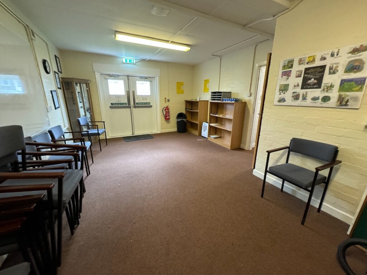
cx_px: 184
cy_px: 138
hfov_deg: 102.1
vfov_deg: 85.7
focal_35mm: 14
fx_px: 148
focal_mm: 2.22
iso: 400
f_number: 2.2
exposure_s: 1/50
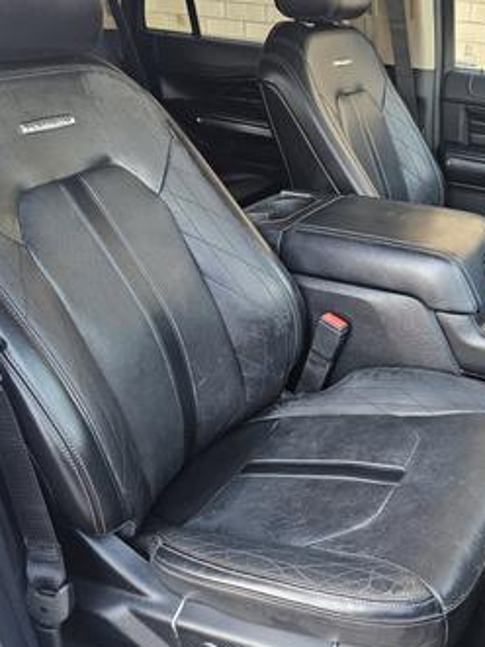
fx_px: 654
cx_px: 379
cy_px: 354
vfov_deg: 52.6
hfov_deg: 39.3
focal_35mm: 35
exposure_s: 1/240
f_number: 1.8
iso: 1250
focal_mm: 5.4
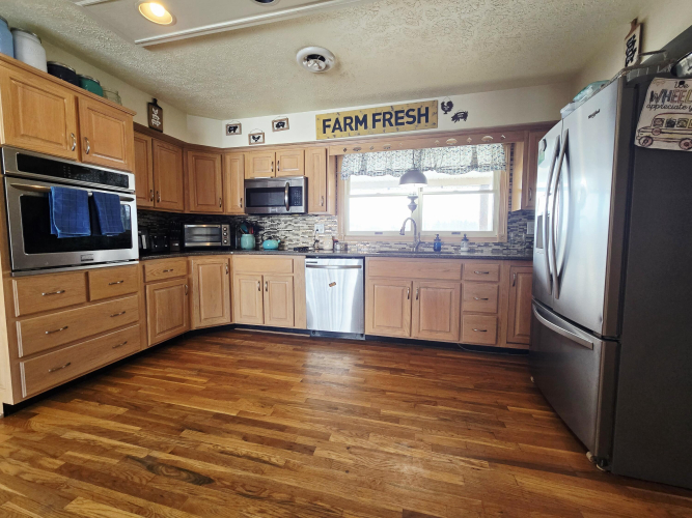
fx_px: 260
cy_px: 259
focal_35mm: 13
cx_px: 346
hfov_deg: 106.2
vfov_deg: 89.9
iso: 160
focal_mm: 2.2
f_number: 2.2
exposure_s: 1/60.2
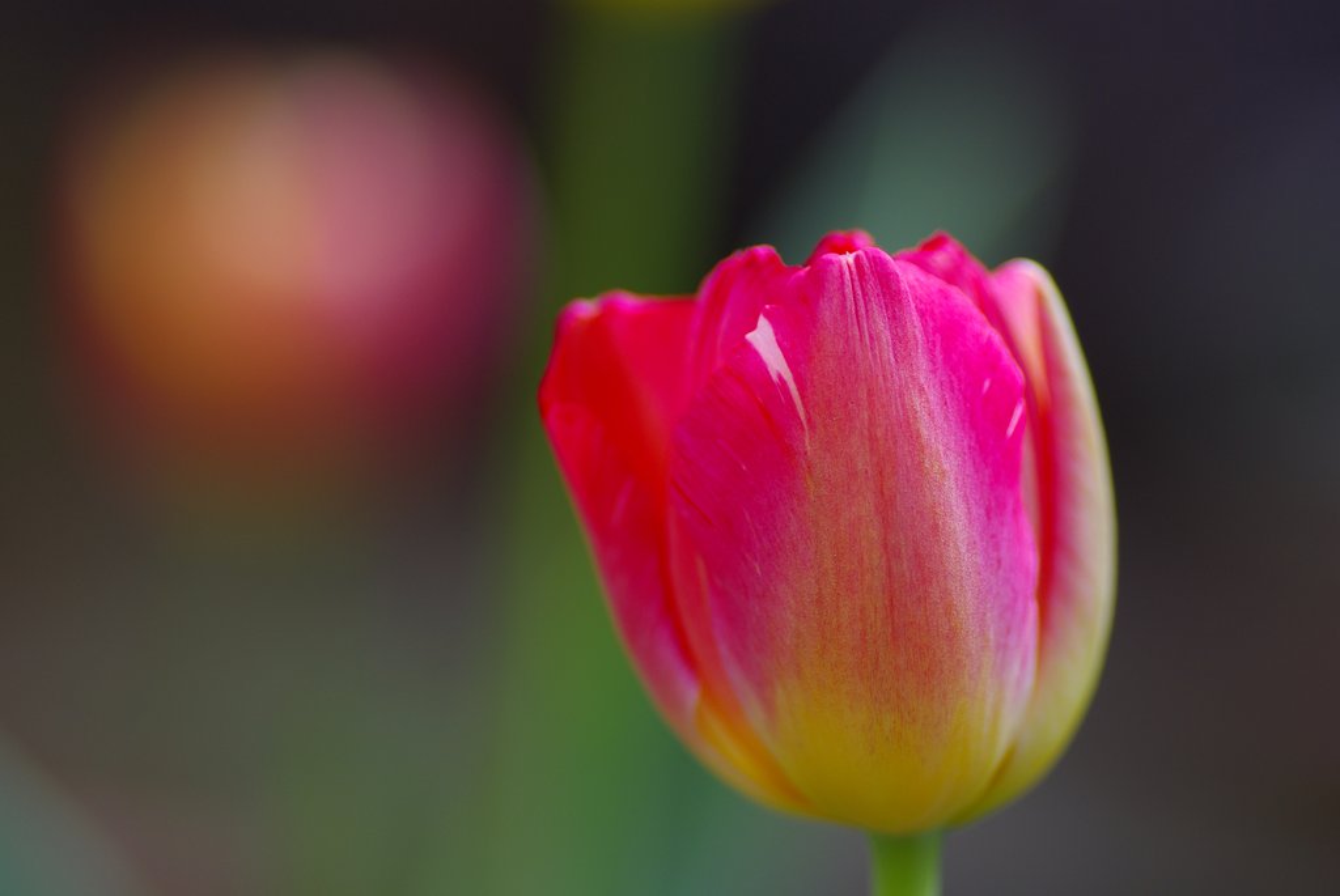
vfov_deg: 10.2
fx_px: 5030
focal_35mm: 135
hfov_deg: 15.2
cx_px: 670
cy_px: 448
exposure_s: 1/400
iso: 100
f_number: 2.8
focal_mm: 90
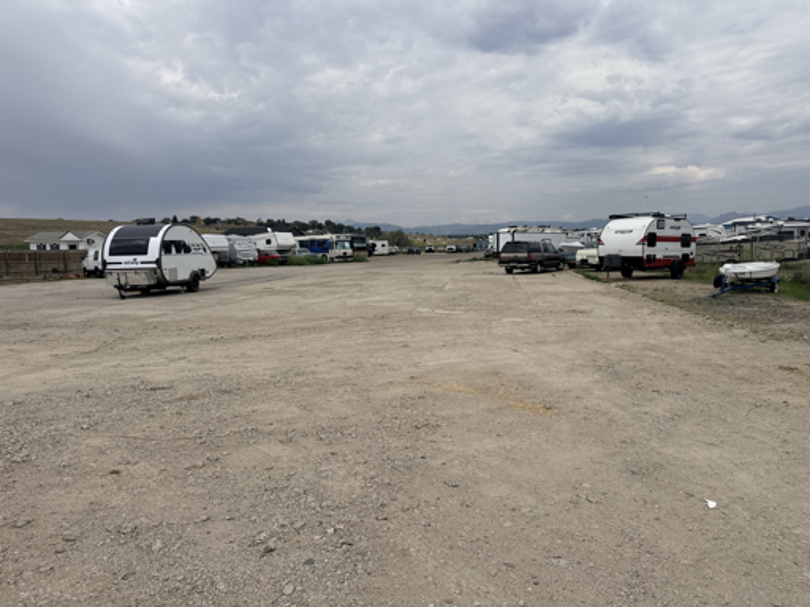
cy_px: 304
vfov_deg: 56.8
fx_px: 562
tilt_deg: -5.1
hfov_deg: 71.6
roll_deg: +1.7
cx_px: 405
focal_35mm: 24
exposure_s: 1/9091
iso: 80
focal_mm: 6.76
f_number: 1.78
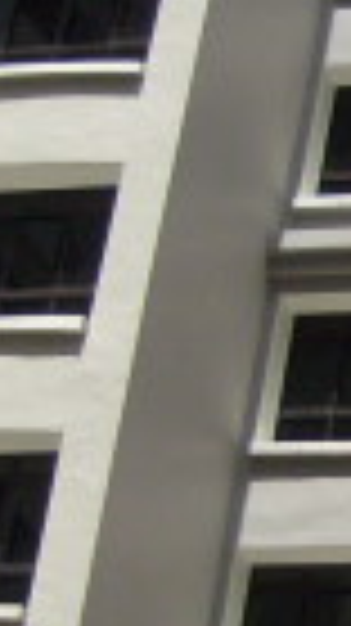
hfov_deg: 7.4
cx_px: 891
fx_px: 2503
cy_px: 477
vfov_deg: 14.2
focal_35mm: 151
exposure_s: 1/250
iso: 80
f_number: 7.1
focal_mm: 5.8
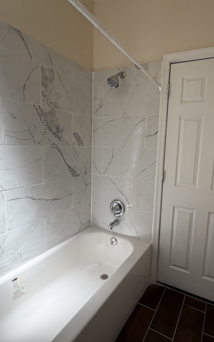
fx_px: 187
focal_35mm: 20
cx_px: 138
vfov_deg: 85.1
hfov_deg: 58.6
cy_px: 170
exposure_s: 1/120
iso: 50
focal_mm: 2.22
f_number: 2.2
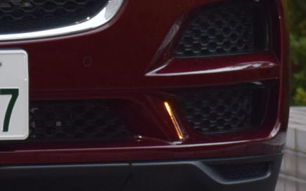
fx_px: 7885
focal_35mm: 946
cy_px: -271
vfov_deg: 1.4
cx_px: -483
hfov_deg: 2.2
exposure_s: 1/125
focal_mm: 90
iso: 500
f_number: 5.6
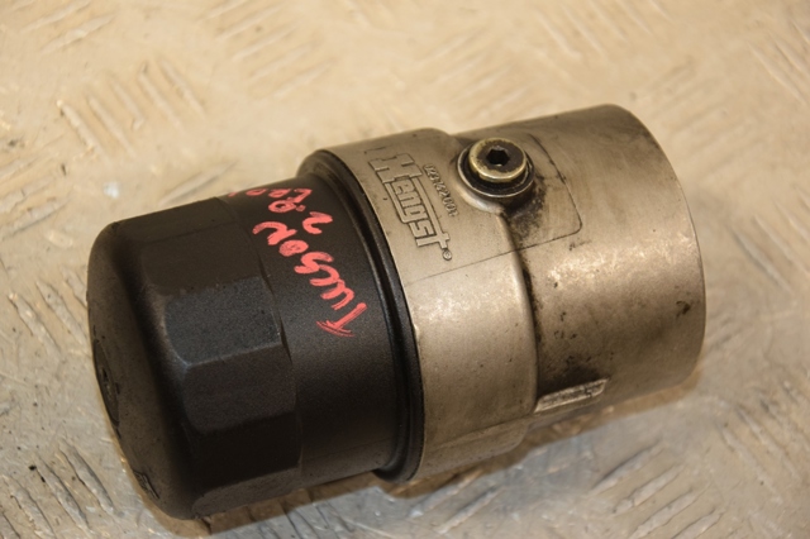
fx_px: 2361
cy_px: 270
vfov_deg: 13.0
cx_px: 405
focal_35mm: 105
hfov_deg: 19.5
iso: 800
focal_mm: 70
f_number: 5.3
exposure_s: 1/200
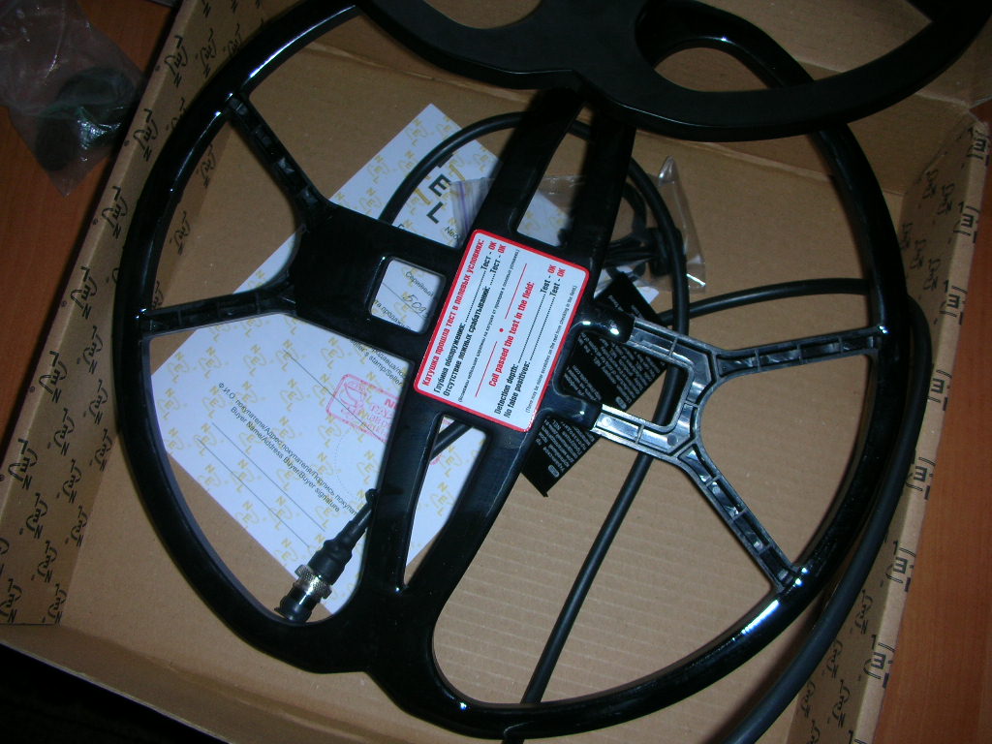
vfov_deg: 40.7
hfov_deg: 52.6
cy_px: 372
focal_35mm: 35
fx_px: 1003
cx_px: 496
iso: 50
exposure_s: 1/60.1
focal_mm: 5.8
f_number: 3
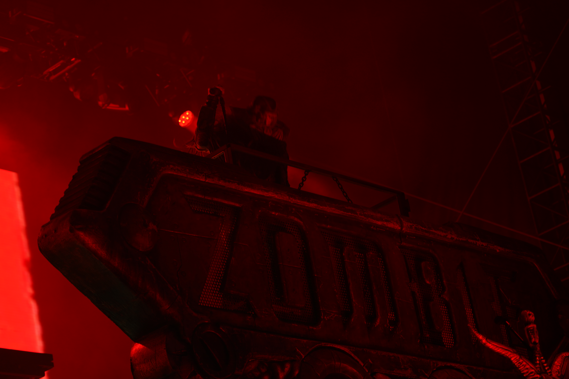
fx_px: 1659
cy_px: 190
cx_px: 284
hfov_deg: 19.5
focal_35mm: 105
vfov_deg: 13.0
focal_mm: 105
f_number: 4
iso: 160
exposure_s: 1/125
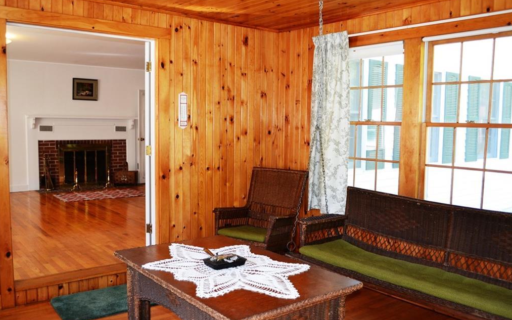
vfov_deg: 37.3
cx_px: 256
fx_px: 474
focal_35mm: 34
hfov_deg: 56.7
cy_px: 166
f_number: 3.8
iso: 400
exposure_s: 1/60
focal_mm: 22
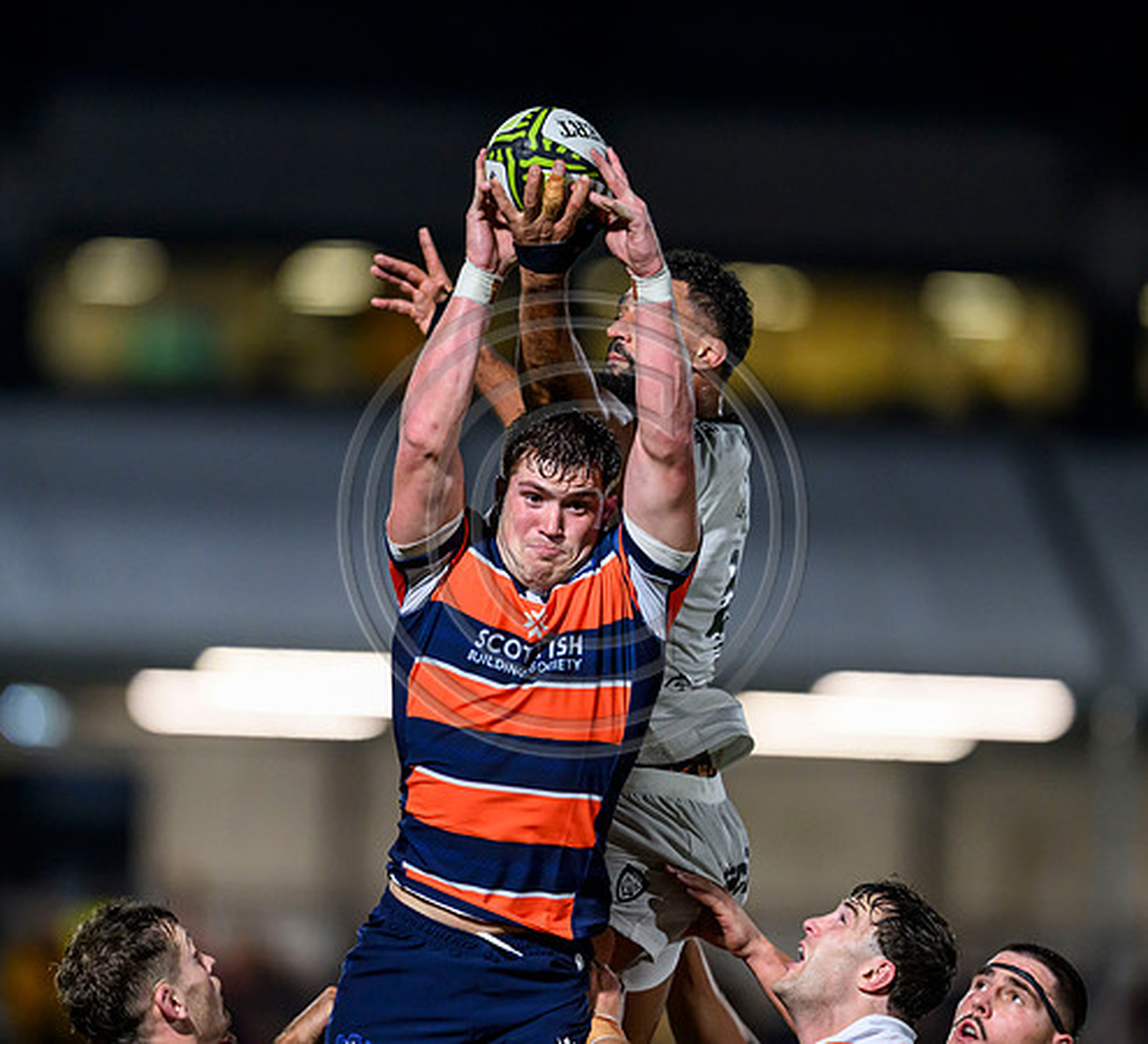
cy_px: 477
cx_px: 652
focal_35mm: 527
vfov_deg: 3.2
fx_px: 18906
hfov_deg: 3.5
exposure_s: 1/1600
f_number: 2.8
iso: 4000
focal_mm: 400
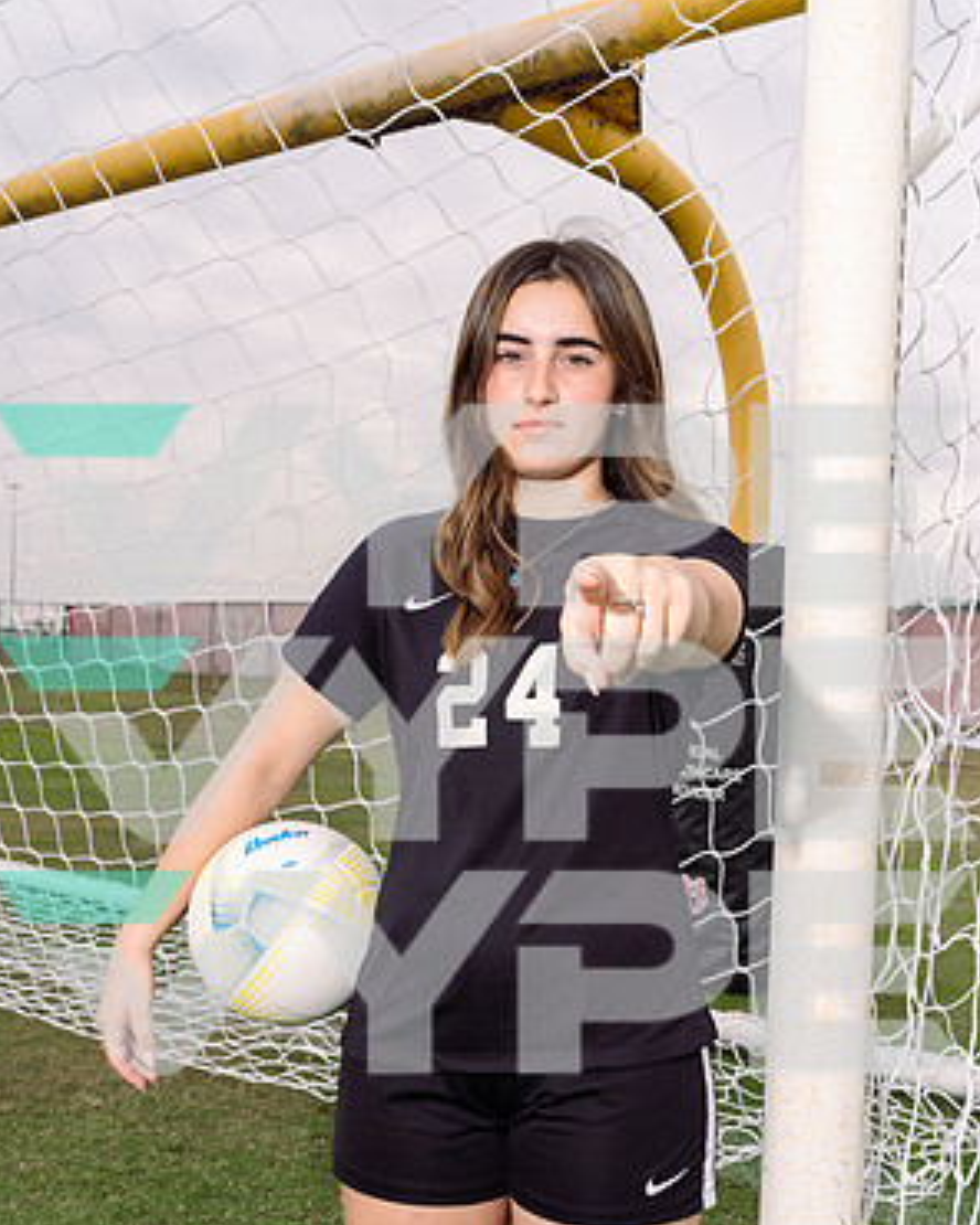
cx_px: 487
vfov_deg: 45.5
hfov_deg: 37.3
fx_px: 1450
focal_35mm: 40
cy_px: 742
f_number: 7.1
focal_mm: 35
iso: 160
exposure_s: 1/250
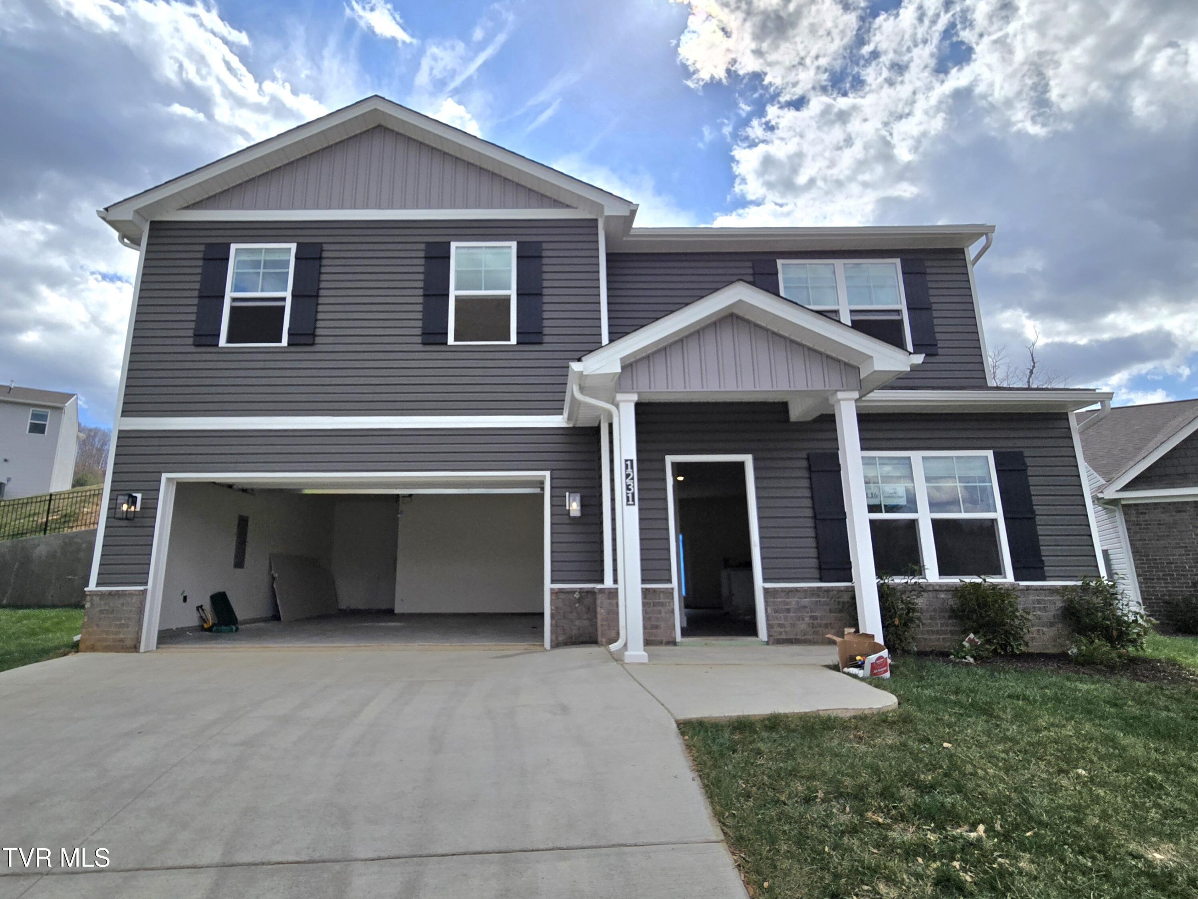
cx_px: 599
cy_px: 450
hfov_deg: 106.2
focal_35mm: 13
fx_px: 450
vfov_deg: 89.9
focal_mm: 2.2
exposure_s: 1/5000
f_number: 2.2
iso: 50
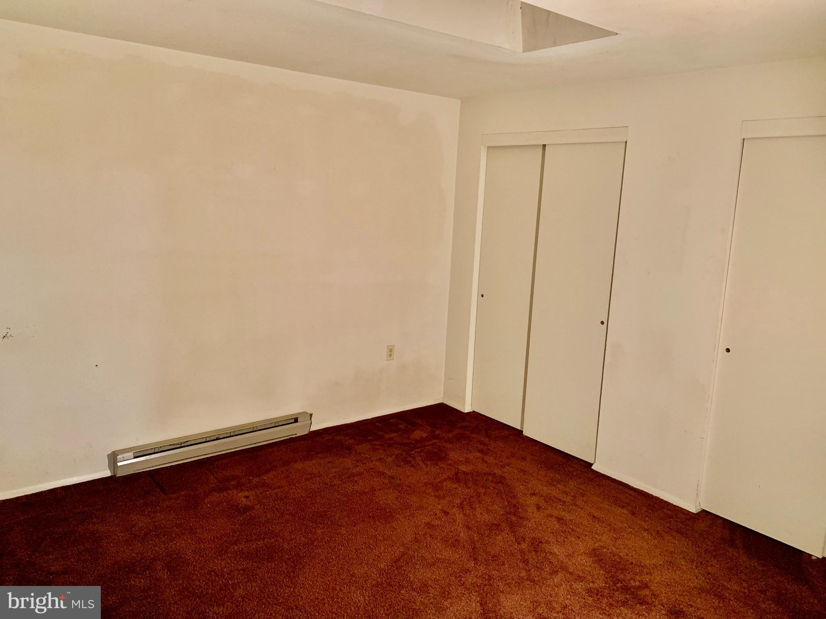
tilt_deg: -8.1
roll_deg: -2.8
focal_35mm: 26
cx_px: 413
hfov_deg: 67.3
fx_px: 620
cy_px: 310
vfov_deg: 53.1
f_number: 1.8
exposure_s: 1/30
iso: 640
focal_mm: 4.25
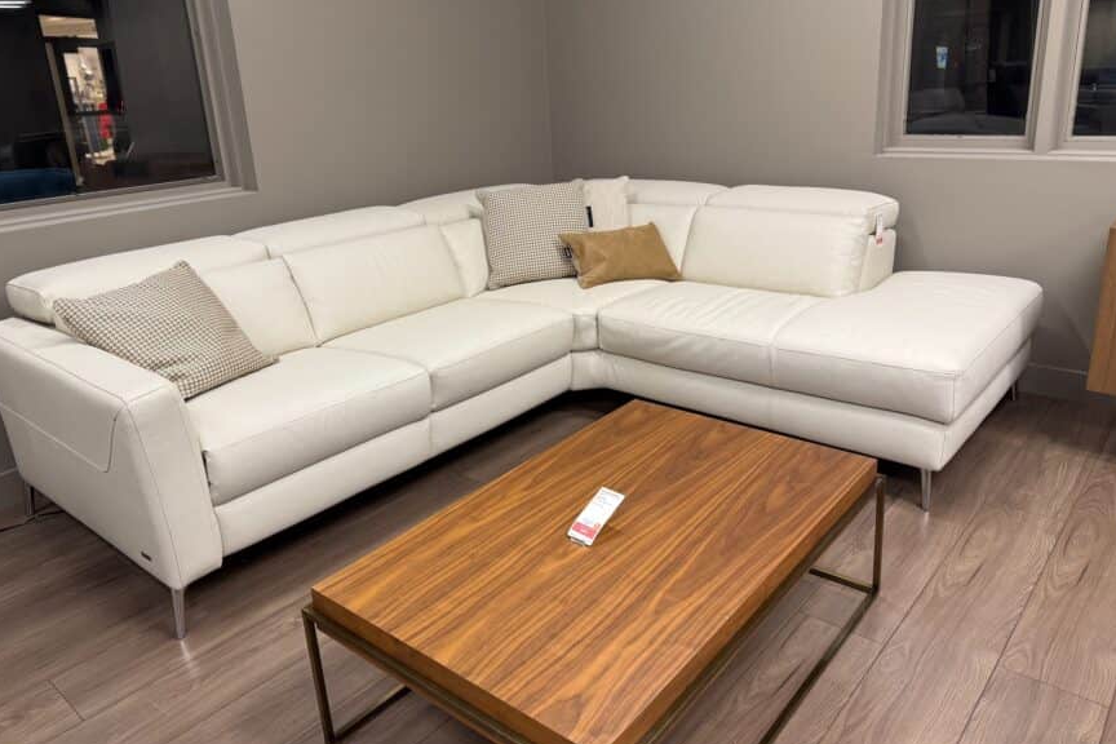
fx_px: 806
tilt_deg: -16.6
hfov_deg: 69.4
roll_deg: +4.1
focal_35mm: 26
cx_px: 554
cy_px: 330
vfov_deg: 49.5
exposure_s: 1/120
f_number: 1.78
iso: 200
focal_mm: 6.76
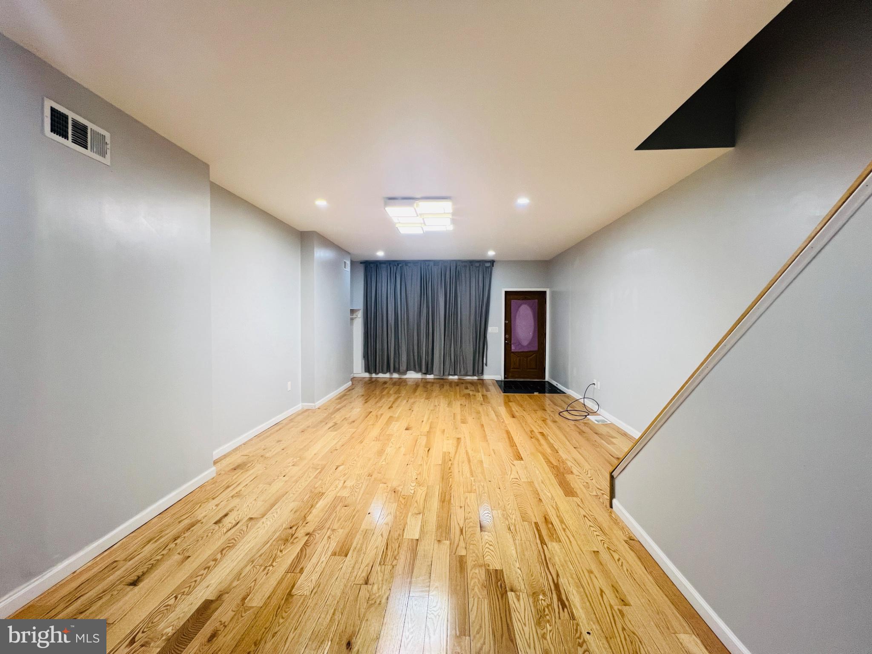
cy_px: 327
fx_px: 327
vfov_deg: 89.9
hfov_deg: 106.2
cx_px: 436
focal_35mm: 13
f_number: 1.8
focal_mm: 1.57
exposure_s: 1/60
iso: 125
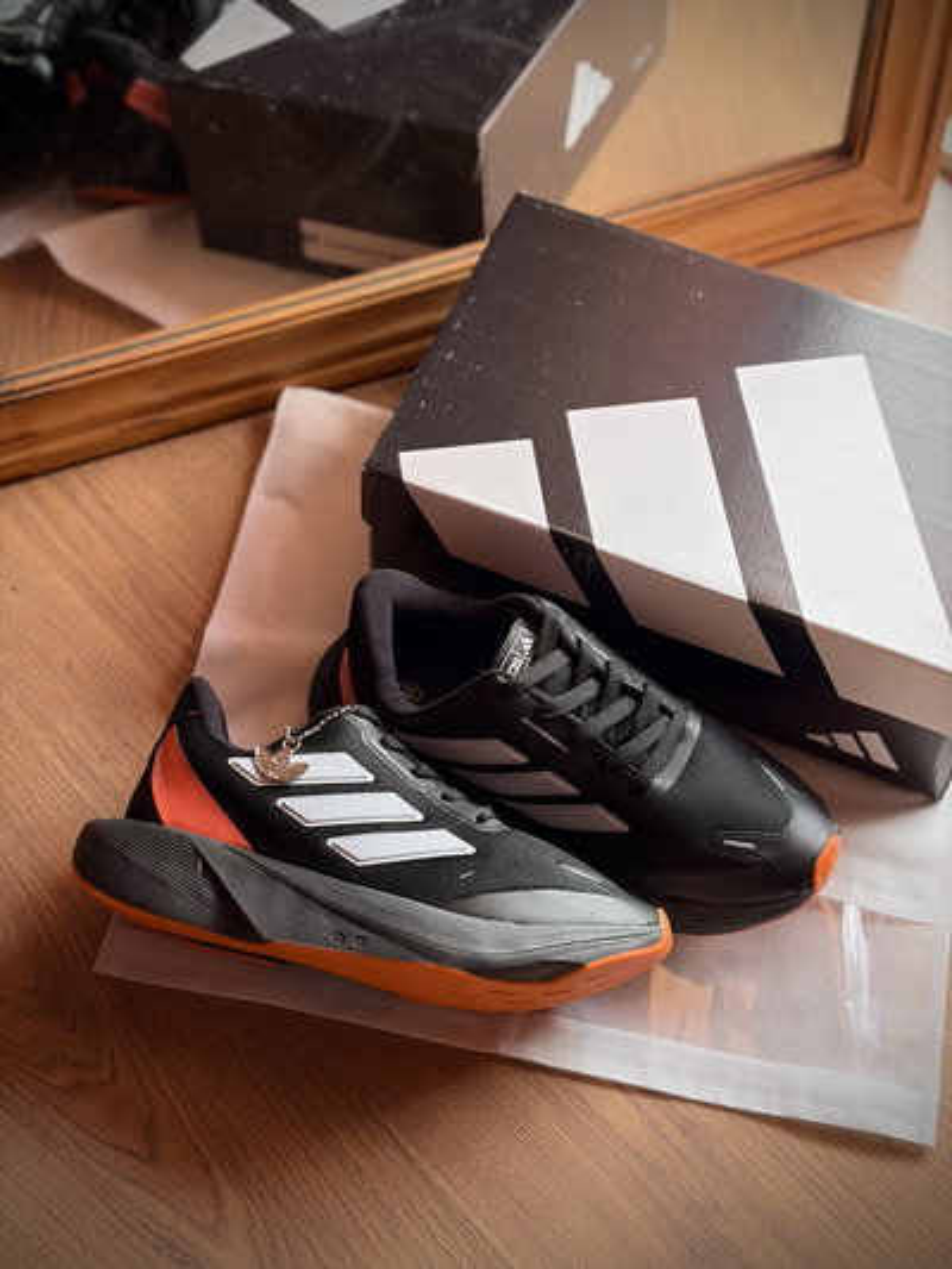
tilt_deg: -56.3
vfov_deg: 36.8
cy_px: 634
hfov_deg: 28.0
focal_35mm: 52
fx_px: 1906
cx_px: 476
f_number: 1.6
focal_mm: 5.96
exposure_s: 1/75
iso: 100
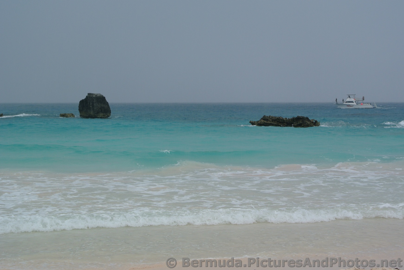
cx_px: 202
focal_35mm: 81
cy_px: 135
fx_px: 910
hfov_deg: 25.0
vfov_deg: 16.9
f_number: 5.6
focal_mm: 30
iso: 100
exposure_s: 1/125
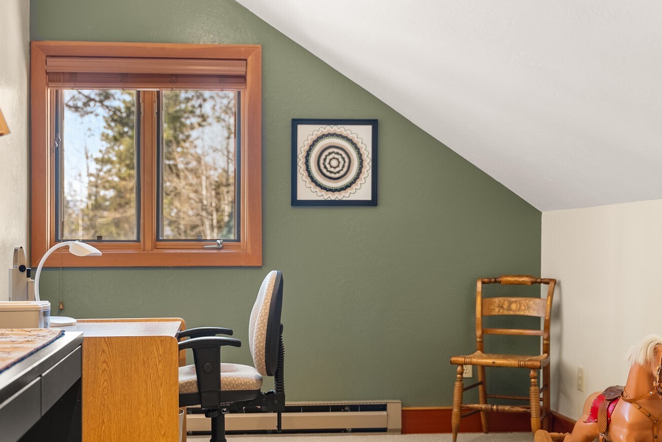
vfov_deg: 27.1
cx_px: 292
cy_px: 273
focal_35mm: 50
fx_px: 913
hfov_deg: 39.8
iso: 250
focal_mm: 38.5
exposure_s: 1/6
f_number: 2.8
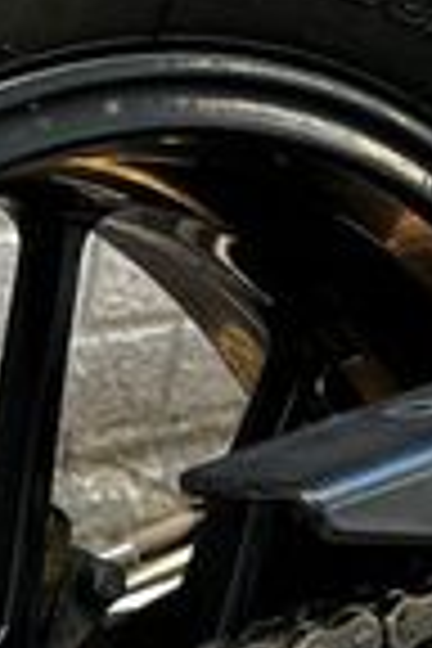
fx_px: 2160
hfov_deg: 11.3
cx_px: -27
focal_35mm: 120
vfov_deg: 16.6
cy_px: 688
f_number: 1.6
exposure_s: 1/121
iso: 100
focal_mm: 5.1
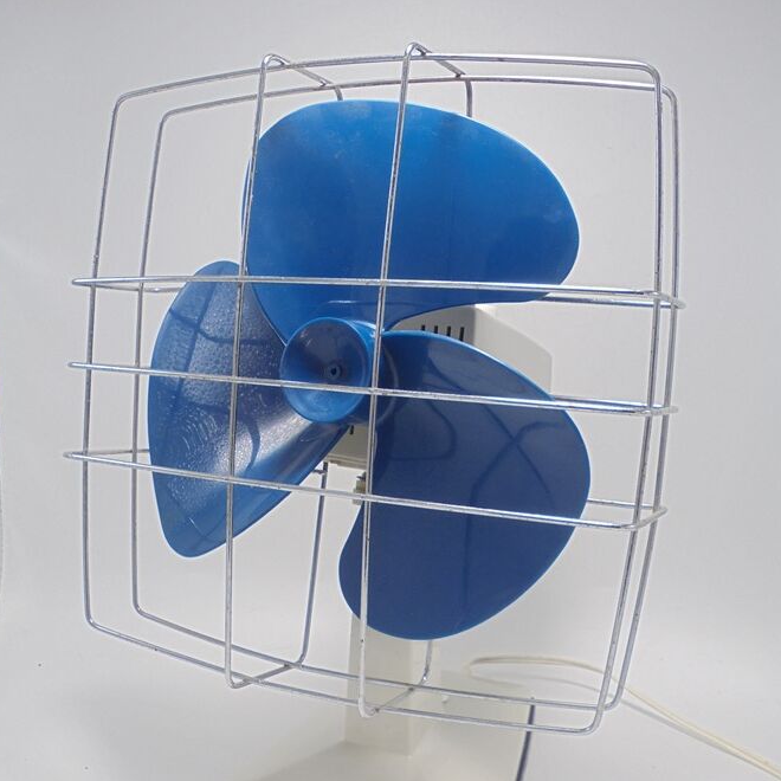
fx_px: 1047
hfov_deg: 40.9
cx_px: 386
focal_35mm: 41
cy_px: 473
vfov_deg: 40.7
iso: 100
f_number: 4
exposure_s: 1/50
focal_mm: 6.1
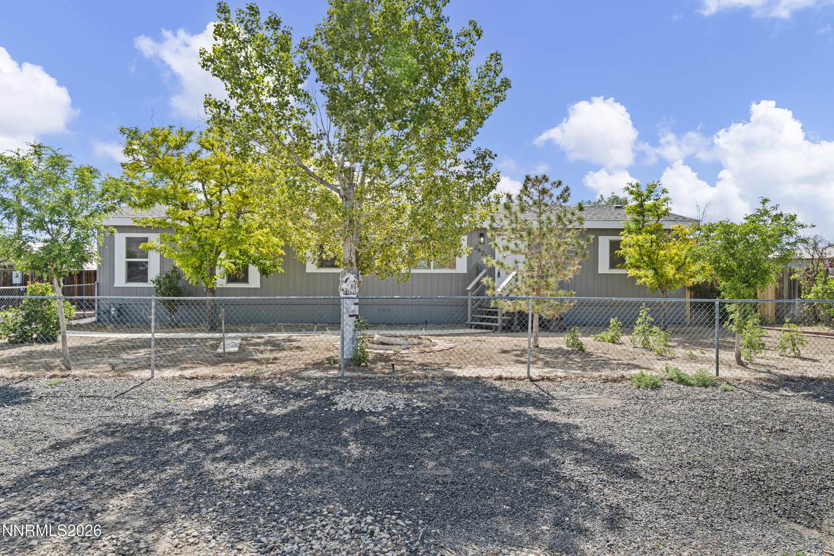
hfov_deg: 77.3
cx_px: 417
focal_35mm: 22
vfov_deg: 56.1
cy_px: 278
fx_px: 521
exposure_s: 1/25
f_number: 8
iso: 100
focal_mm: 15
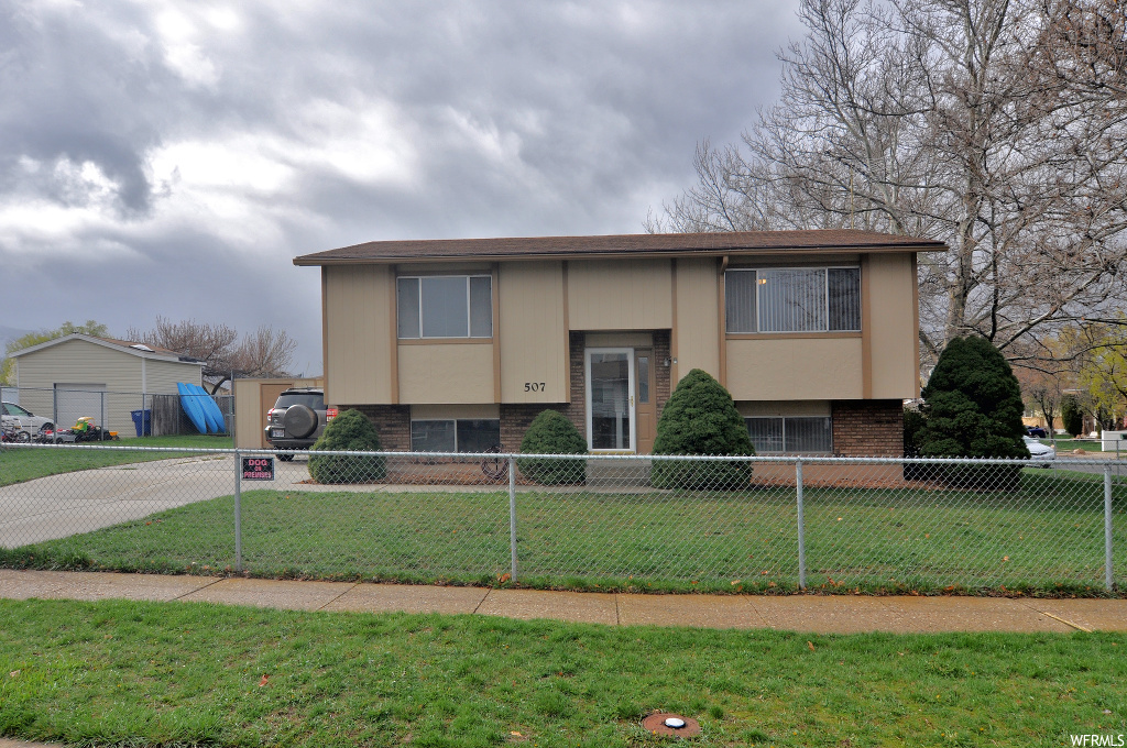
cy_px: 374
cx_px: 564
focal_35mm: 18
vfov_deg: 67.2
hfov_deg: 90.1
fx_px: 563
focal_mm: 12
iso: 200
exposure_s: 1/320
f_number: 9
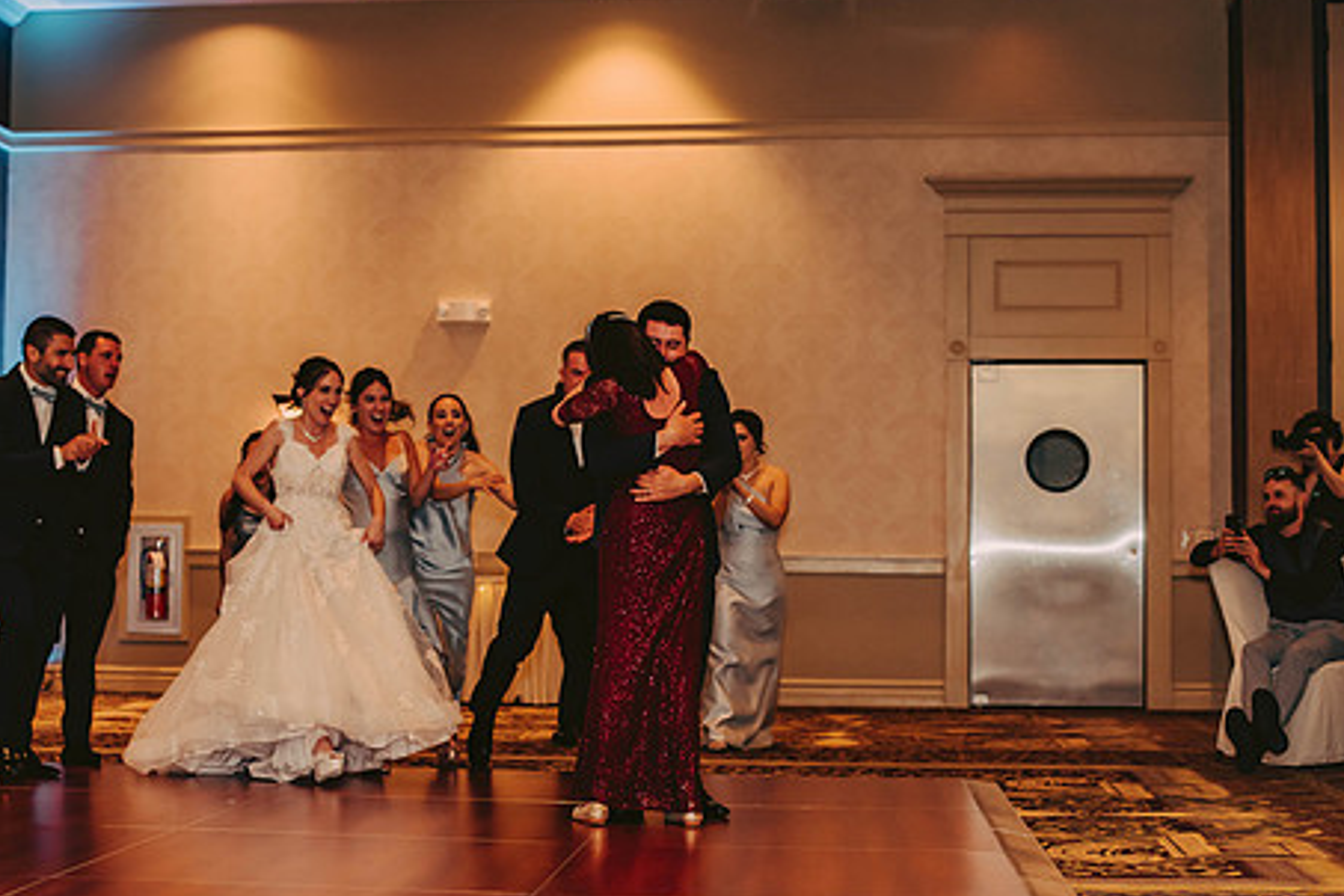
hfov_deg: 31.4
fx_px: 2389
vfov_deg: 21.2
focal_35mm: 64
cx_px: 570
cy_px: 435
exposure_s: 1/125
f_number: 2.5
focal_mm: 50
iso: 800
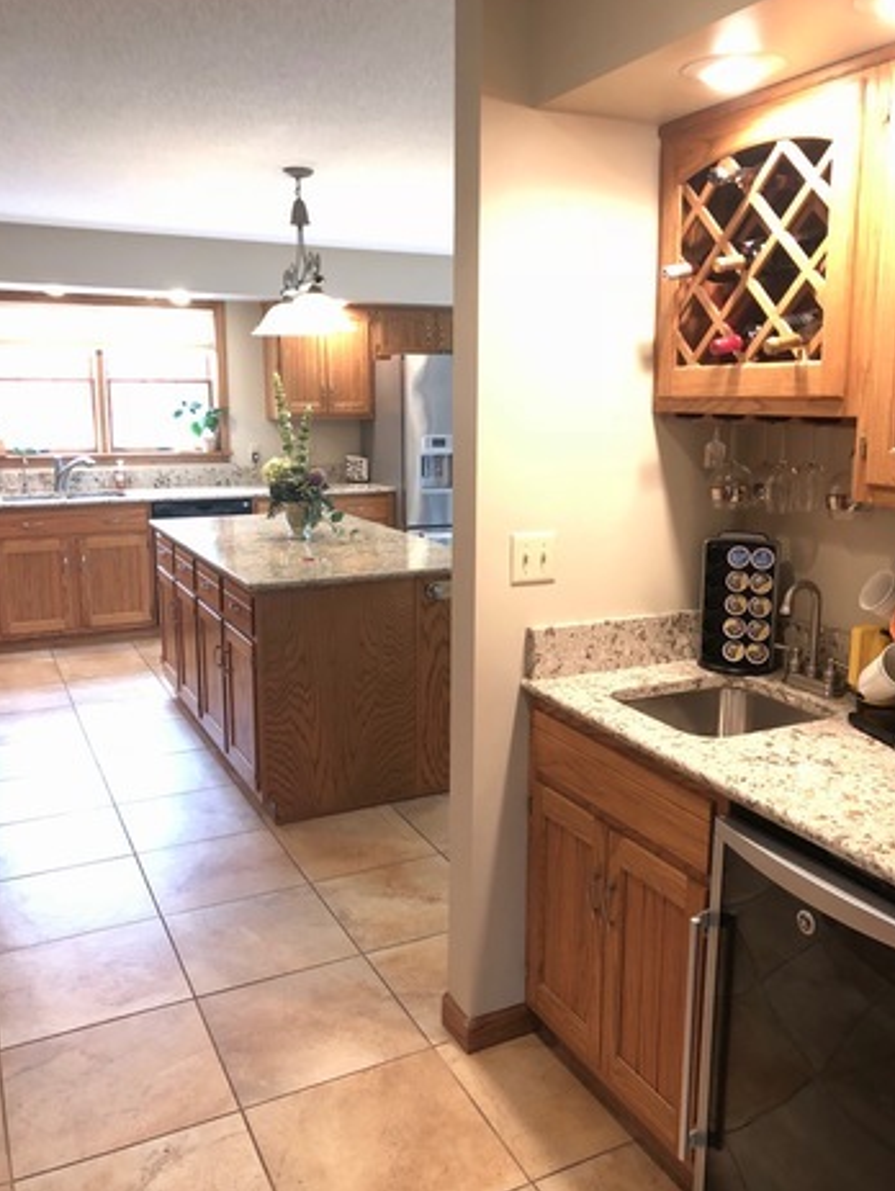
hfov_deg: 48.3
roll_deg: +0.7
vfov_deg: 61.6
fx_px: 998
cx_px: 453
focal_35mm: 29
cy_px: 579
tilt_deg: -10.8
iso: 80
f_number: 1.8
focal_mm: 4
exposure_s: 1/15
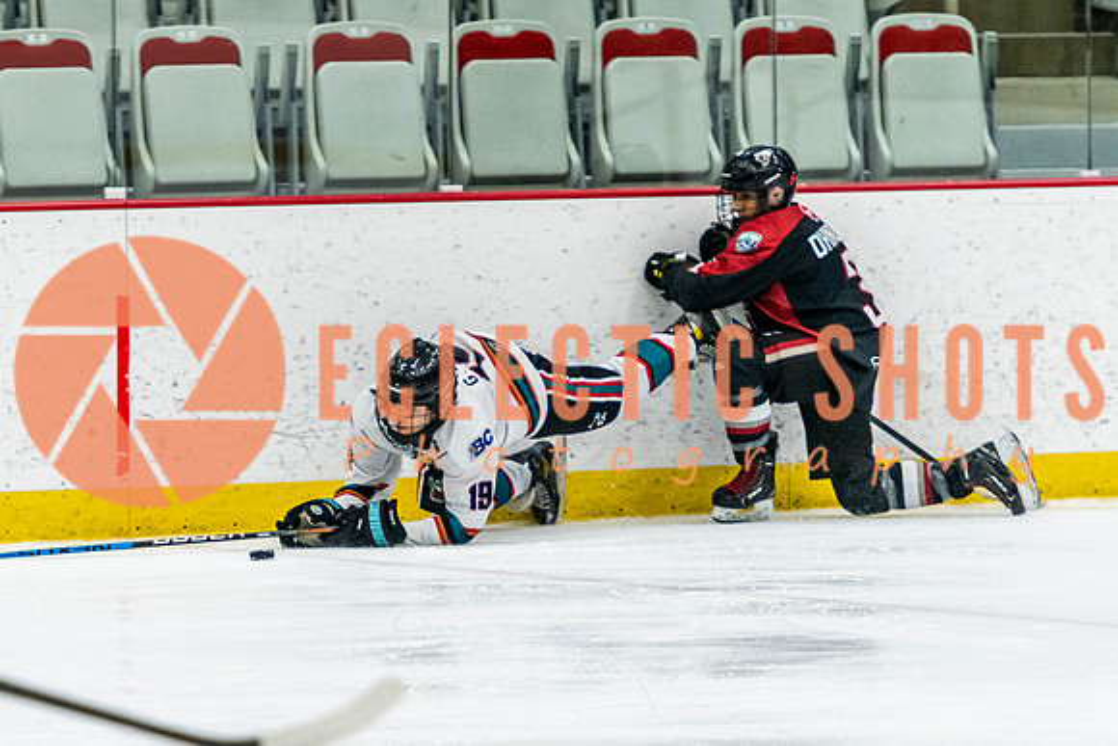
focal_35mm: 344
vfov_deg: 4.0
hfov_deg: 6.0
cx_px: 475
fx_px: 10676
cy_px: 521
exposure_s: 1/640
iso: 2200
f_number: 2.8
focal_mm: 165
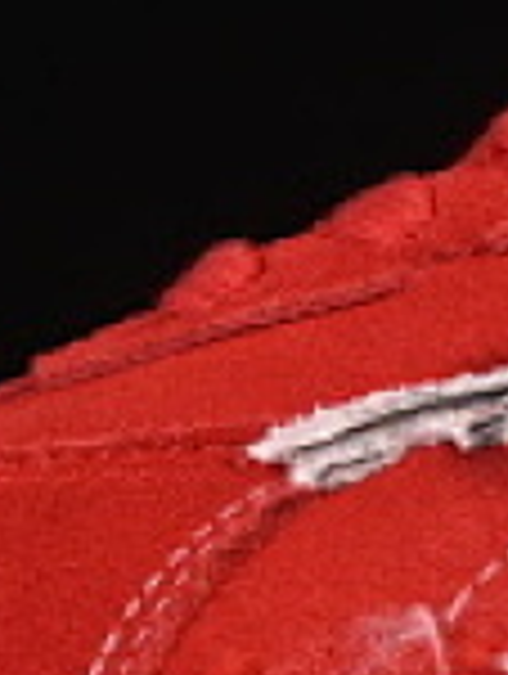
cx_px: 922
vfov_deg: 3.8
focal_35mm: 518
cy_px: 90
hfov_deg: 2.9
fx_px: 10107
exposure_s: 1/80
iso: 160
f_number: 8
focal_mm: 50
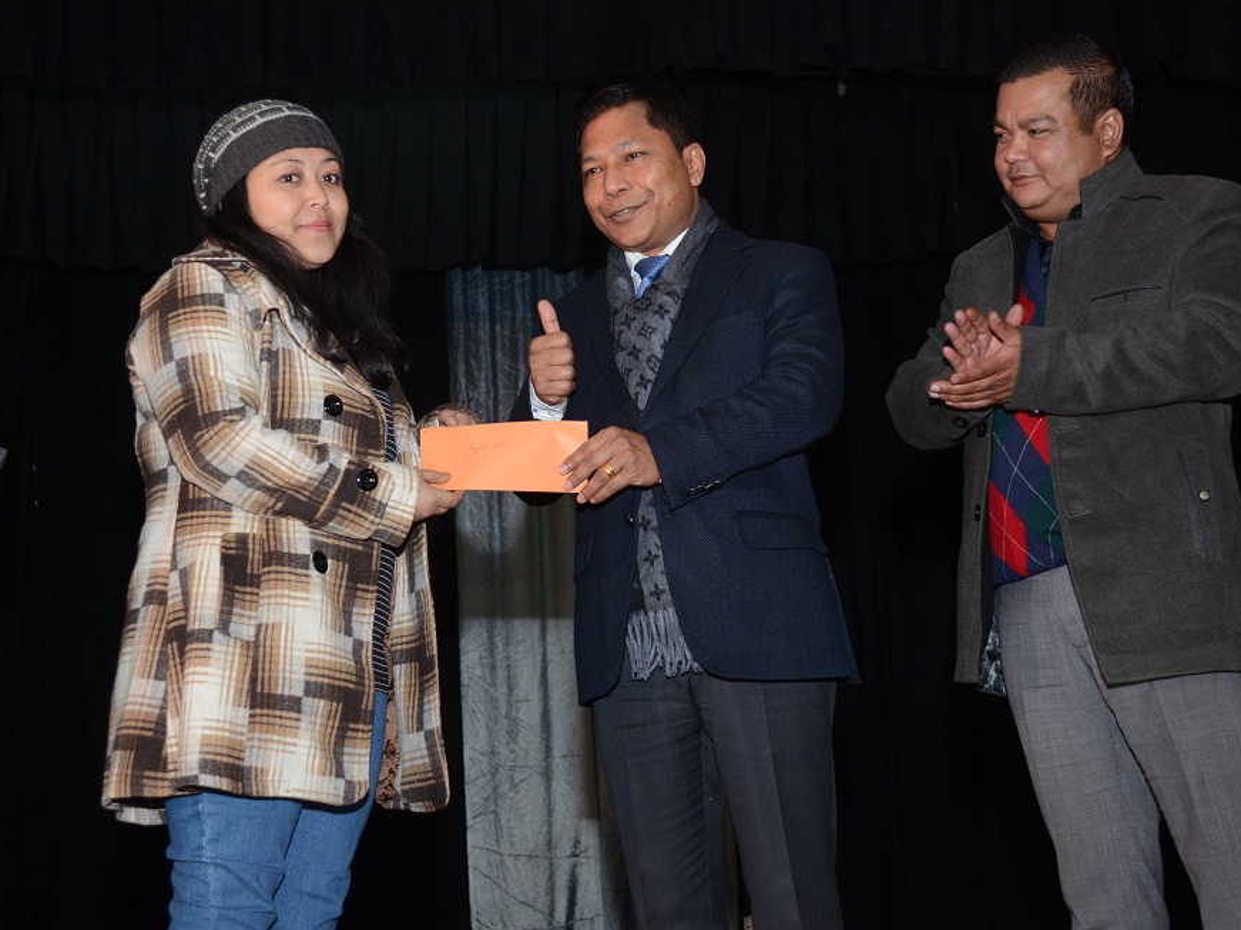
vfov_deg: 22.2
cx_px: 612
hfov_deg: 29.4
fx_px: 2366
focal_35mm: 66
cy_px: 468
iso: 1000
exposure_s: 1/50
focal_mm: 40
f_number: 5
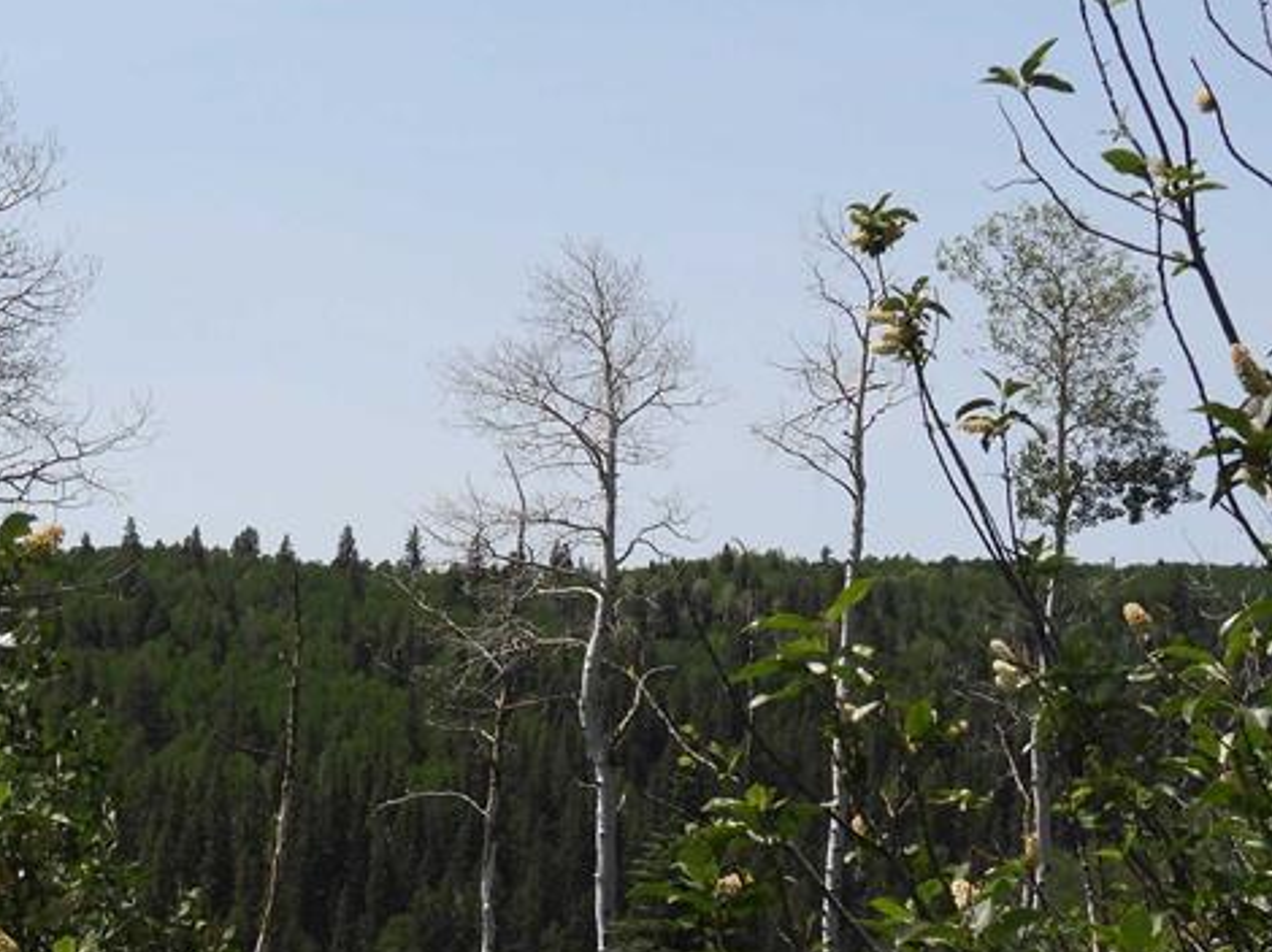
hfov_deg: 18.0
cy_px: 709
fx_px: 4003
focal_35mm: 109
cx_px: 409
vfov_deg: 13.5
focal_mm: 8.9
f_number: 3.5
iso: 100
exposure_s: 1/1600
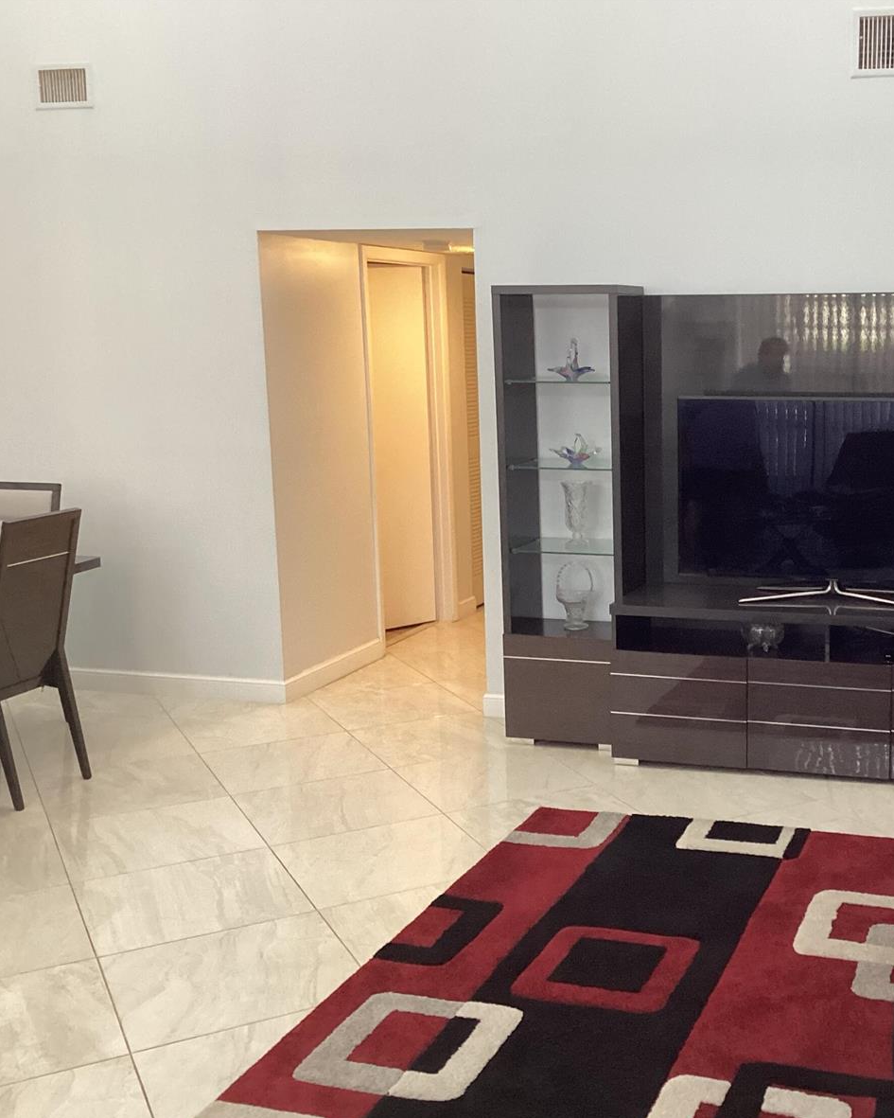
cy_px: 562
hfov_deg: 35.2
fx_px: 1356
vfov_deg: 44.8
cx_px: 725
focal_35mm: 41
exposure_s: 1/60
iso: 200
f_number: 2.4
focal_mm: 3.3
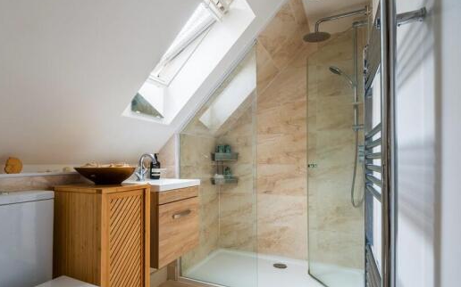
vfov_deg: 54.7
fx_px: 276
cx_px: 187
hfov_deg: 78.9
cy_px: 169
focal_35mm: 22
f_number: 7.1
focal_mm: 11.2
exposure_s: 1/13
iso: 160
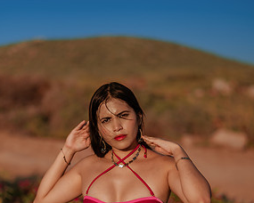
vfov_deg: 17.5
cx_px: 125
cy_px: 192
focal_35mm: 86
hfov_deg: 22.2
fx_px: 646
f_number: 1.8
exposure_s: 1/5000
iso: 50
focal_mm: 58
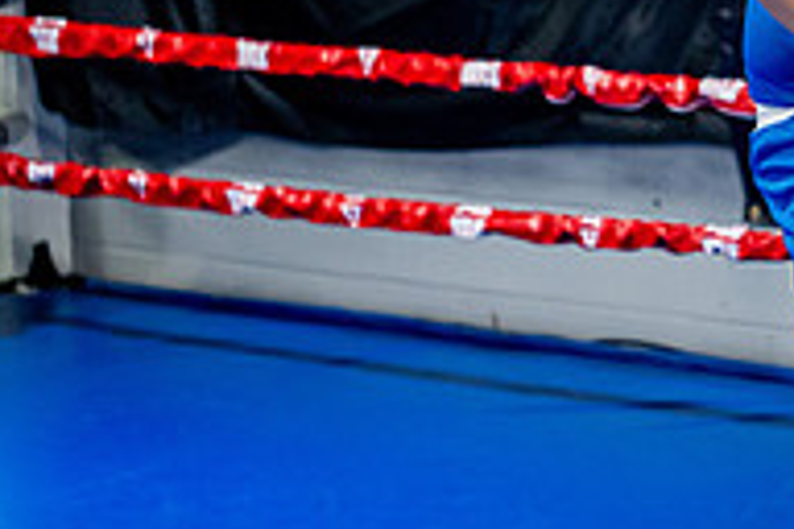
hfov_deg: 13.1
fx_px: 3330
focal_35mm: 151
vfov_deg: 9.0
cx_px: 1079
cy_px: 10
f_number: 2
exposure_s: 1/1000
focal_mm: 50
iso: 4000
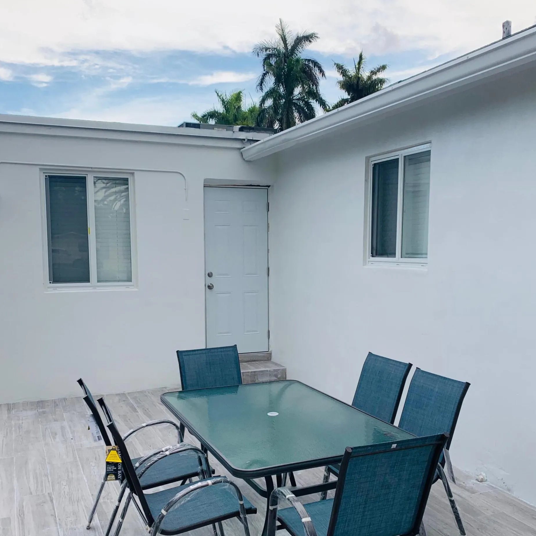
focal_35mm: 36
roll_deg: -0.3
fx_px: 631
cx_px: 270
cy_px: 309
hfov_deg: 46.0
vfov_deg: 45.9
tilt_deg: -5.6
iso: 25
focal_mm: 4.25
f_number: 1.8
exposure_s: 1/234
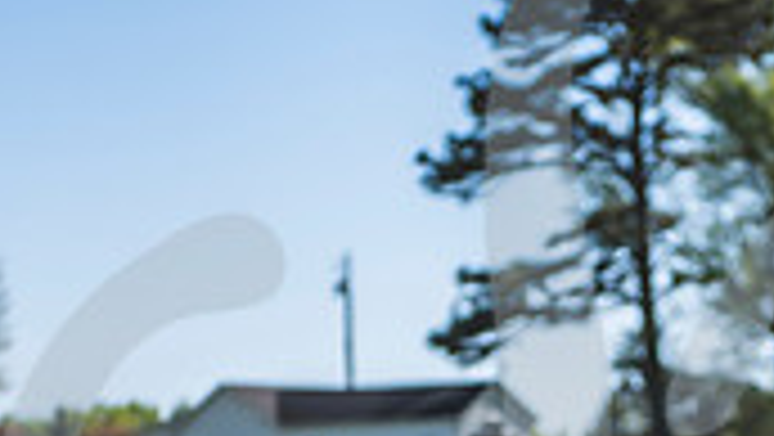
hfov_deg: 11.2
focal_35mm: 192
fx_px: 3943
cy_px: 575
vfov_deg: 6.3
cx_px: 634
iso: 100
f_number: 2.8
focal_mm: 70
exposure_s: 1/2500
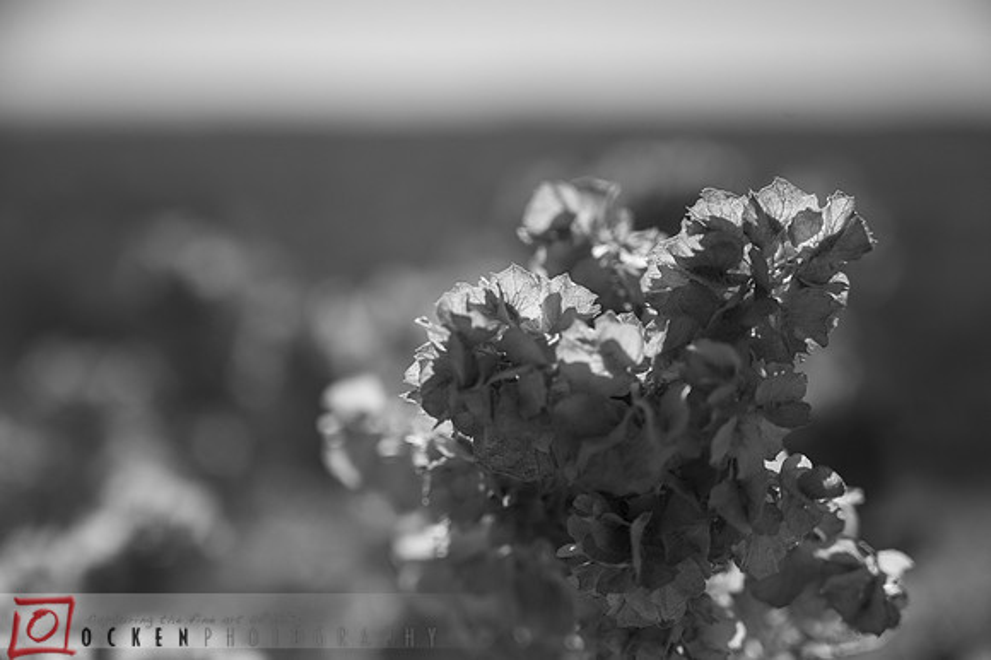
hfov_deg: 28.9
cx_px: 496
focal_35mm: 70
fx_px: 1926
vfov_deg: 19.4
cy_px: 330
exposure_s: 1/5000
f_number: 4
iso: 200
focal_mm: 70
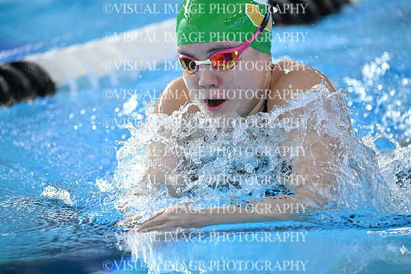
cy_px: 137
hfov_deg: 4.9
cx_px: 206
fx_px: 4796
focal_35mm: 420
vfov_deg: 3.3
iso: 6400
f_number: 6.3
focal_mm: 420
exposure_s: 1/1000
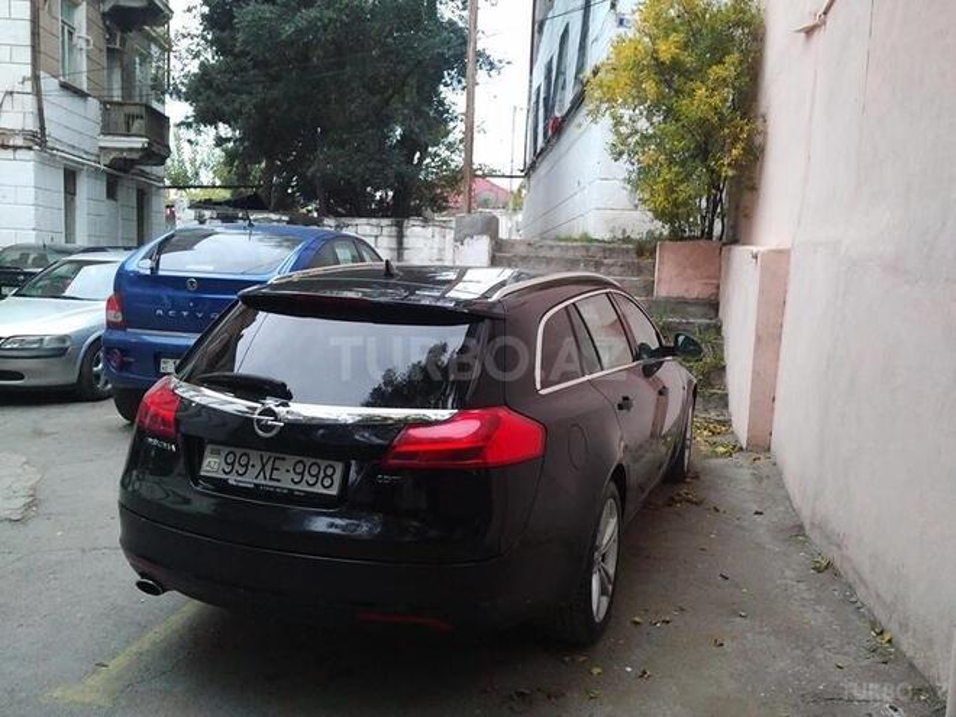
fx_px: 746
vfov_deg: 51.4
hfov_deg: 65.3
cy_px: 358
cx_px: 478
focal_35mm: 27
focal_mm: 4.75
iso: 440
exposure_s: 1/24
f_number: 2.2
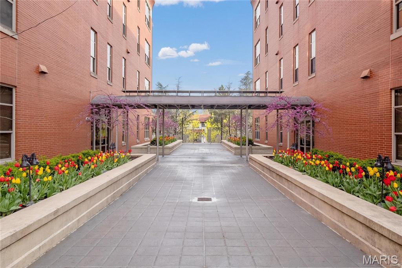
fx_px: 290
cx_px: 201
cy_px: 134
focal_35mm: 26
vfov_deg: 49.5
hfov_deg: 69.4
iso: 400
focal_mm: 13
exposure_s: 1/640
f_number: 7.1
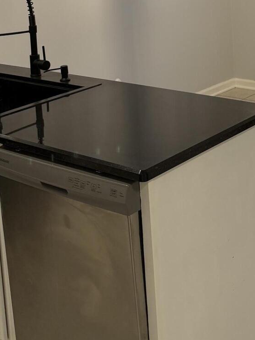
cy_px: -1
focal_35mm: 65
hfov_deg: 22.4
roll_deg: +3.3
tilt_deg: -7.3
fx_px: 638
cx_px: 197
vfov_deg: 28.0
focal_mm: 6.76
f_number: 1.78
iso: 200
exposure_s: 1/196
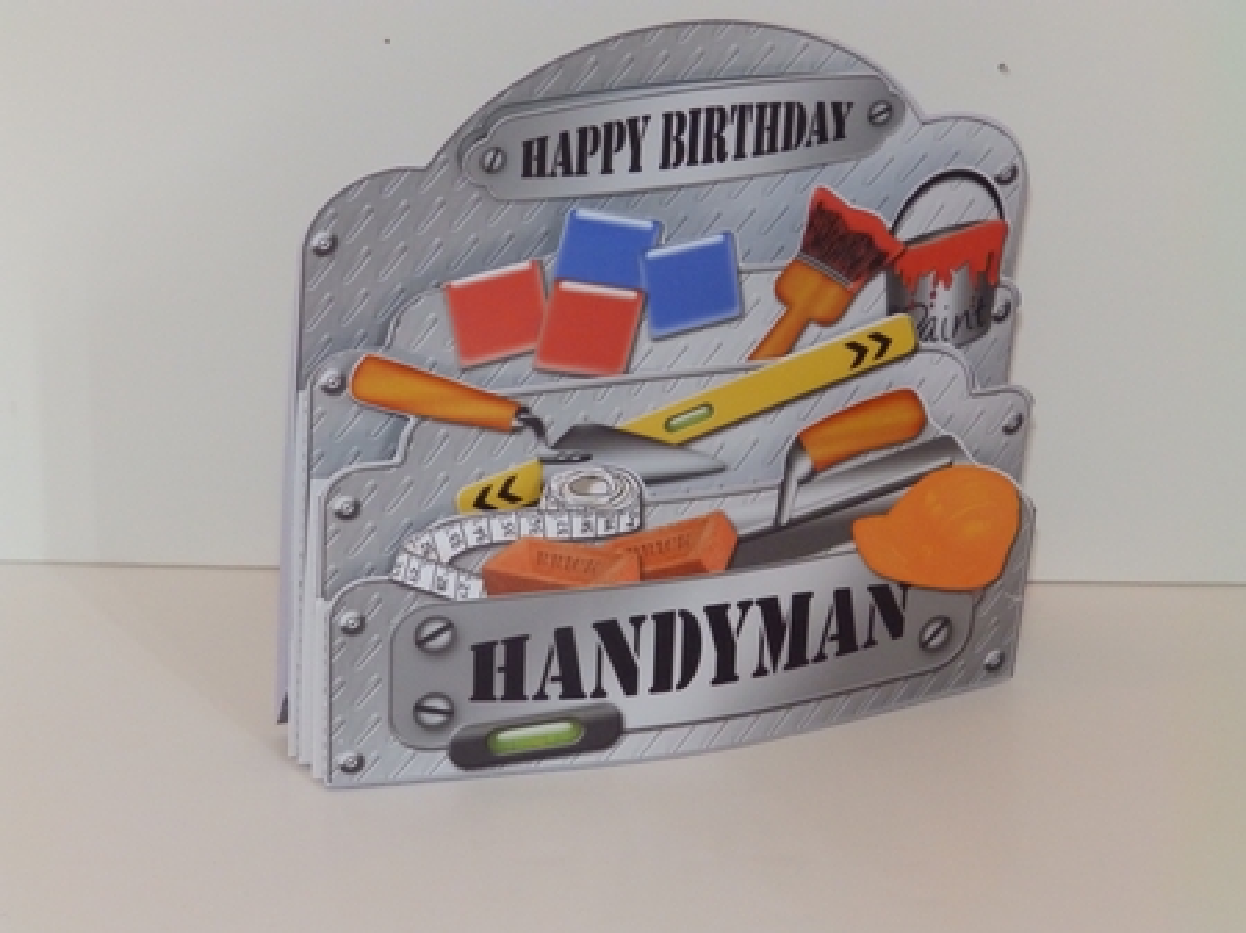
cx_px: 623
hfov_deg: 19.6
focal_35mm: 100
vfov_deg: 14.8
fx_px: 3598
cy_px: 466
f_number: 4.6
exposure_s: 1/60
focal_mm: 17.9
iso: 640
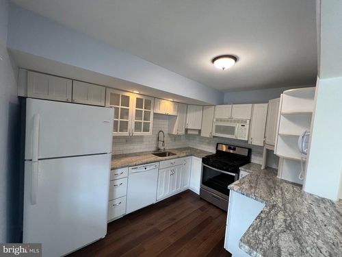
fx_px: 128
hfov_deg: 106.2
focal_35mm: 13
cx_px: 171
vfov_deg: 89.9
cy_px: 128
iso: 160
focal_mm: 1.57
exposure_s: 1/120
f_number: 1.8
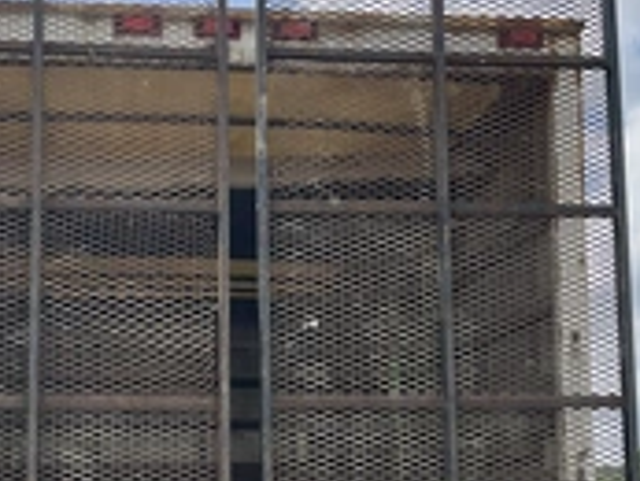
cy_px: 411
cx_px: 229
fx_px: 1240
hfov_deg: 28.8
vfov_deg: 21.6
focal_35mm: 67
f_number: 1.8
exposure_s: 1/2141
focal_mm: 3
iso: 25
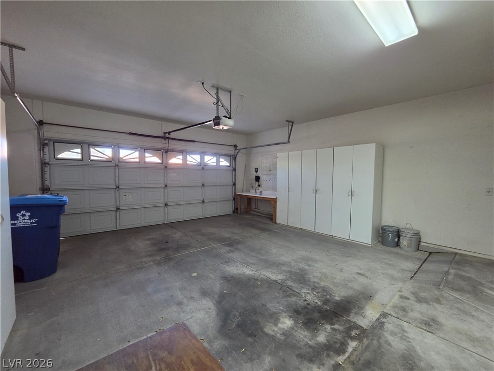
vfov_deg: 89.9
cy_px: 186
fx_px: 186
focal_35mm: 13
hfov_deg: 106.2
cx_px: 247
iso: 400
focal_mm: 2.2
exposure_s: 1/60
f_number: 2.2
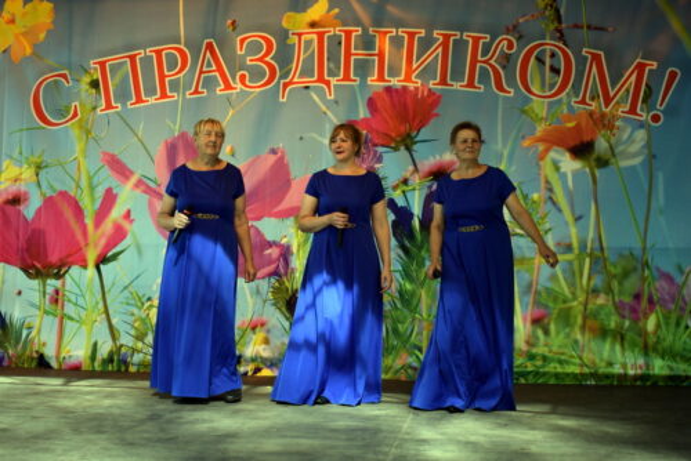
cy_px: 230
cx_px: 346
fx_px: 778
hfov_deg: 47.9
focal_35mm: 40
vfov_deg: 33.1
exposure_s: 1/640
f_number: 4
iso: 800
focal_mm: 27
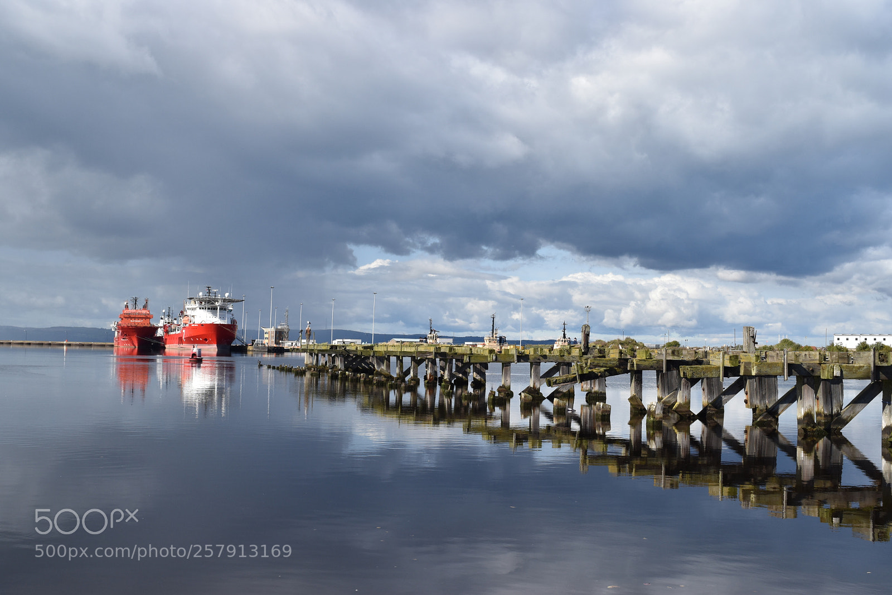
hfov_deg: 46.4
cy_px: 298
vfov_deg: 31.9
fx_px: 1040
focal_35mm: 42
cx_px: 446
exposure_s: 1/500
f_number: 11
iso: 320
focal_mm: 28
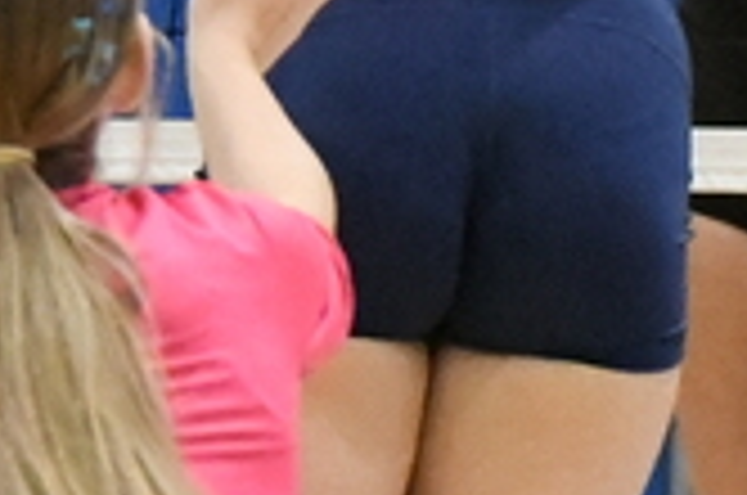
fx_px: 21476
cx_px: 454
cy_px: -414
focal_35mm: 1037
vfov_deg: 1.3
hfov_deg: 2.0
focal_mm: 112
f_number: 4.5
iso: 16000
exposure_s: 1/1000
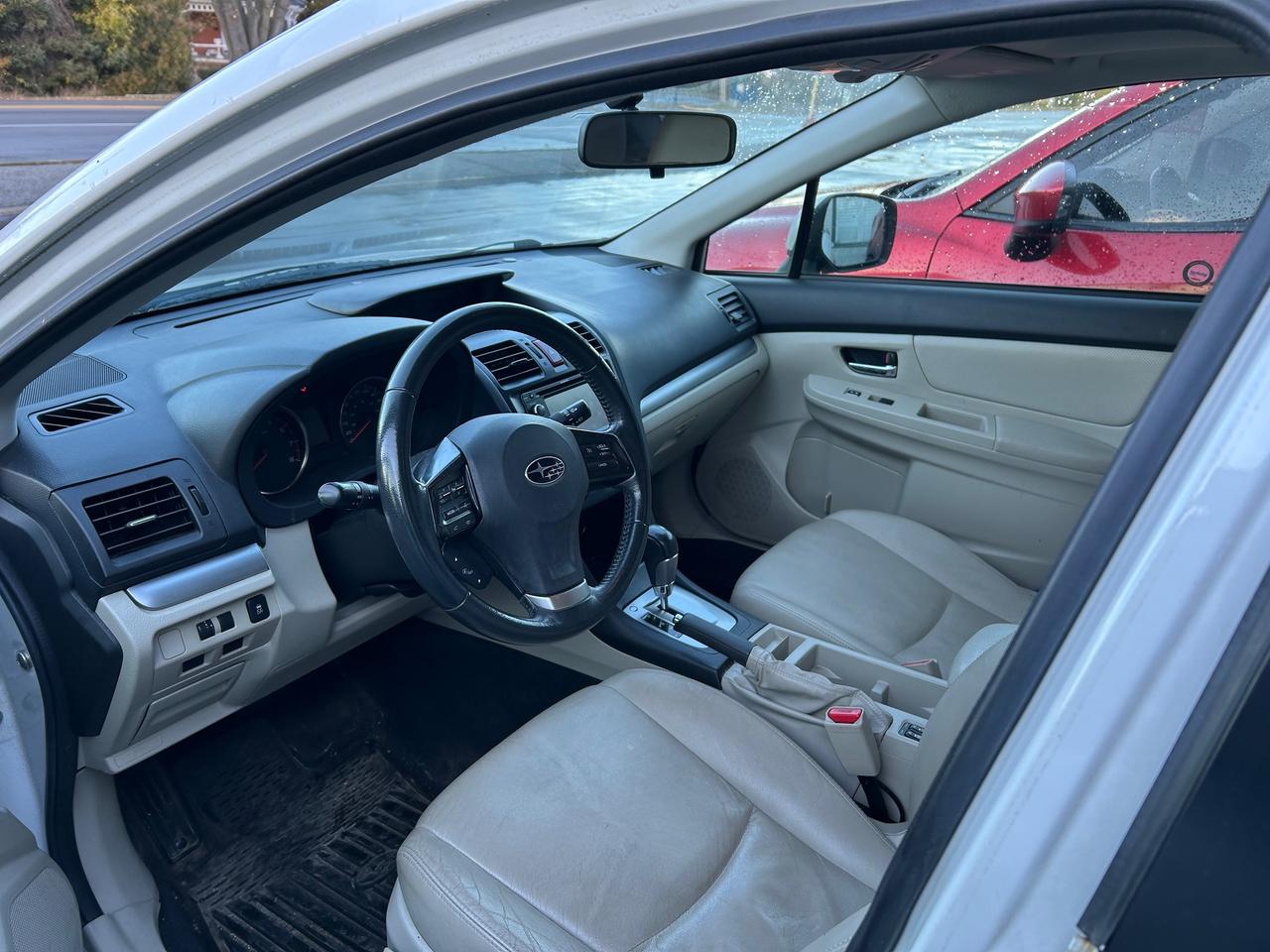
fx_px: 954
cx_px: 635
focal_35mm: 26
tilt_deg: -24.8
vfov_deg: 53.1
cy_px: 476
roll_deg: -3.8
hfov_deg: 67.3
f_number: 1.5
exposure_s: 1/141
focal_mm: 5.7
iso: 32
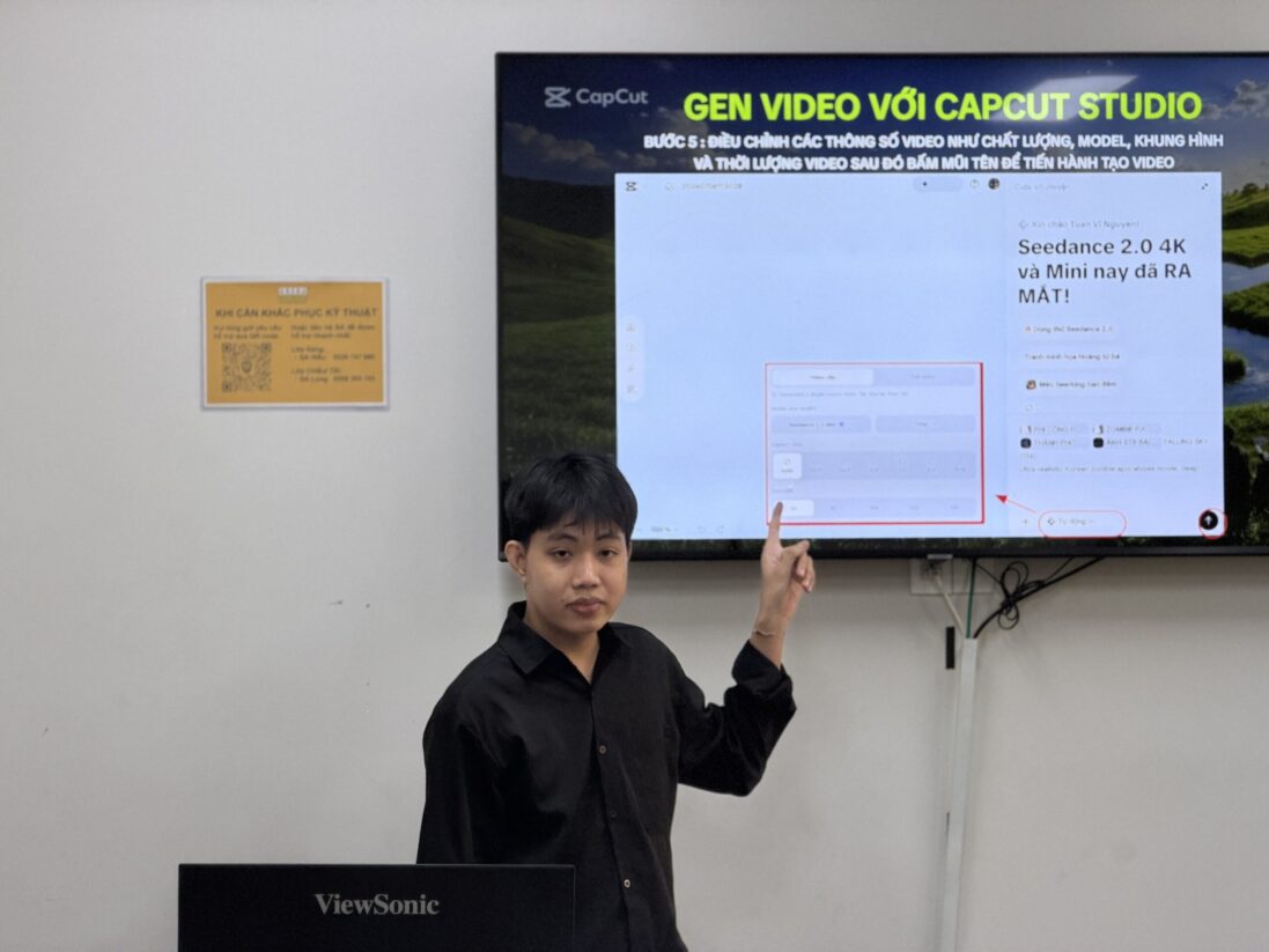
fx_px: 3666
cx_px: 634
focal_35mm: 100
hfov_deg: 19.6
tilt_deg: +1.3
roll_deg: +0.3
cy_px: 476
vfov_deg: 14.8
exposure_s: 1/121
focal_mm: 16.89
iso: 320
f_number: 2.8
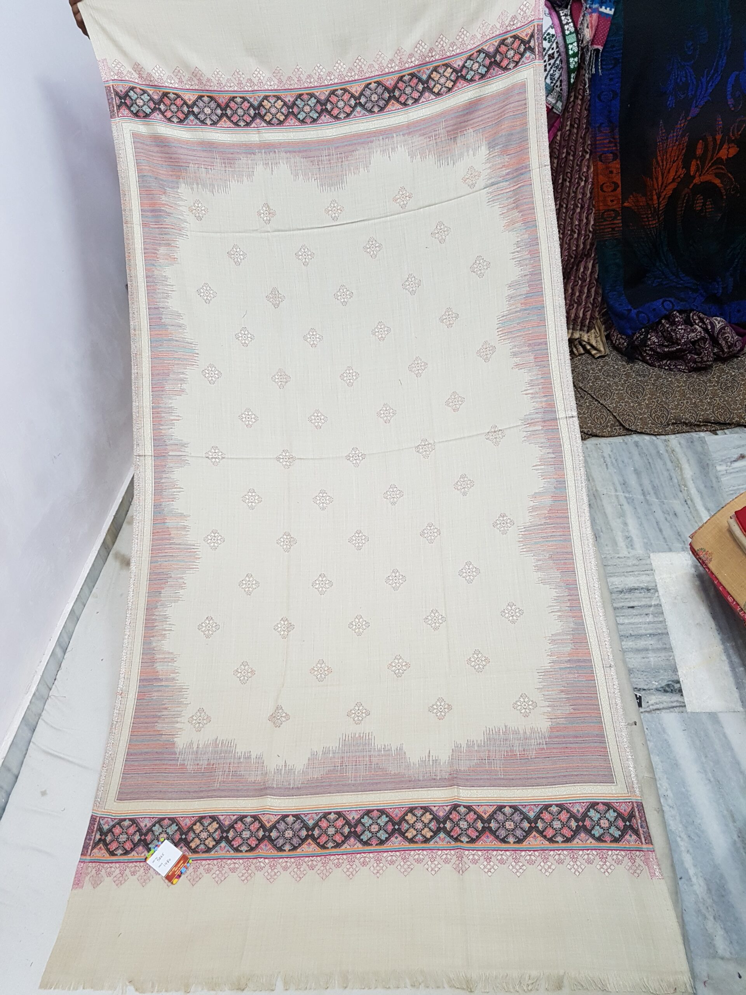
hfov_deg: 53.1
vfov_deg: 67.3
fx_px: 747
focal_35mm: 26
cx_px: 373
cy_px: 498
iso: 160
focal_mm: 4.2
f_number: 1.7
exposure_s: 1/25
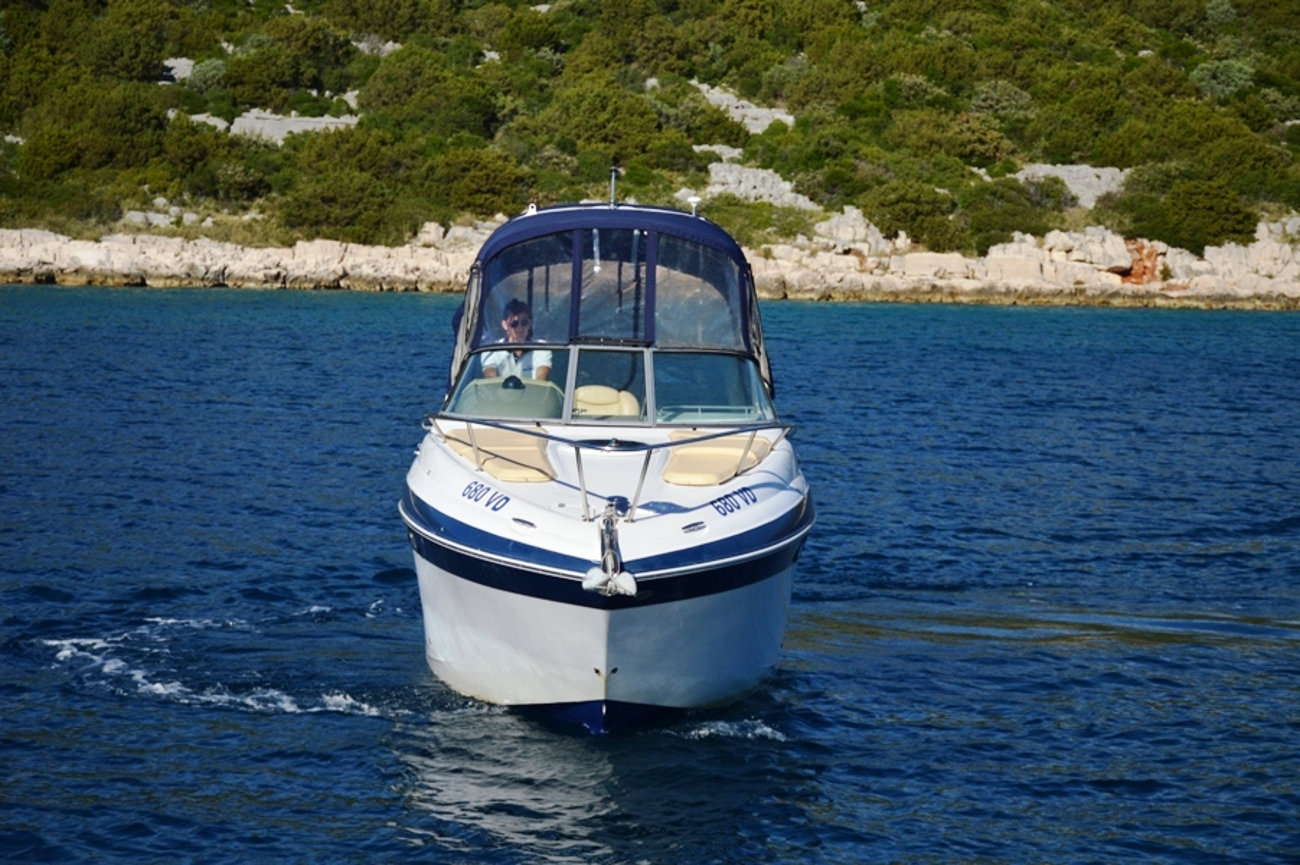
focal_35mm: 84
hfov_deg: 24.2
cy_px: 432
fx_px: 3031
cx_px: 650
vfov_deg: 16.2
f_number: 4.8
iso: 250
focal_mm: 56
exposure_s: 1/4000
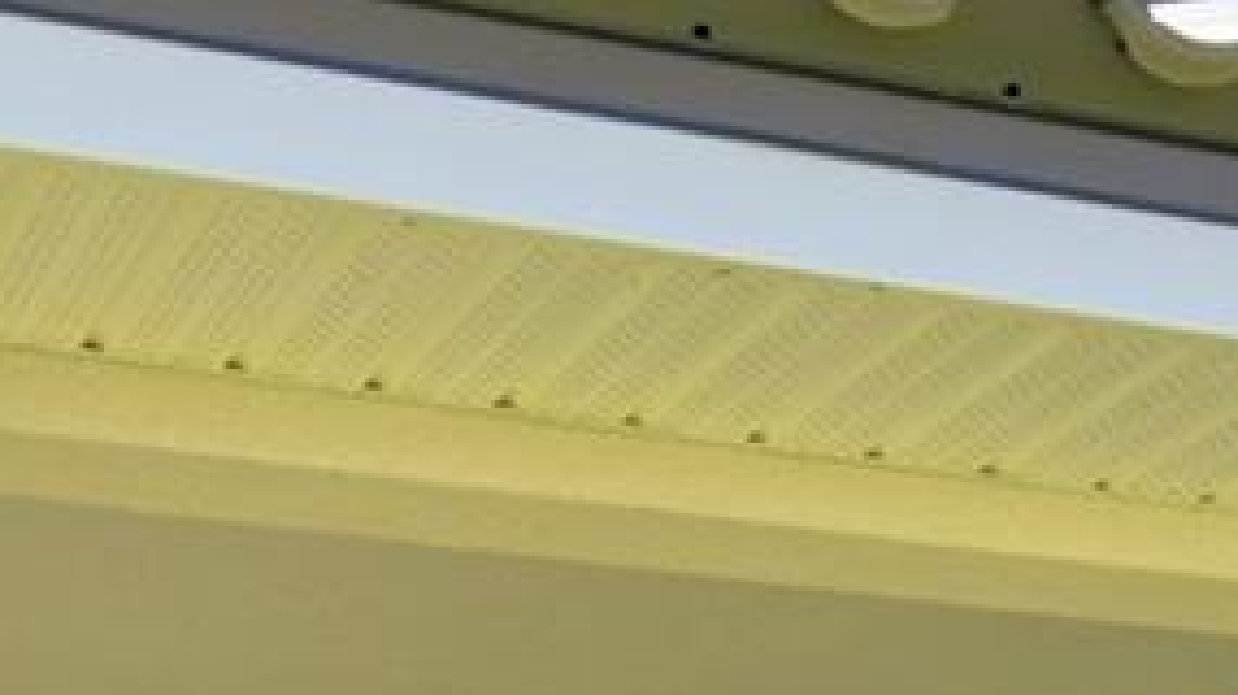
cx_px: 730
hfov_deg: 22.7
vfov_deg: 11.0
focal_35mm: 94
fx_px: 3084
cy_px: 1612
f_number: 4.8
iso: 100
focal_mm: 11
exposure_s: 1/500
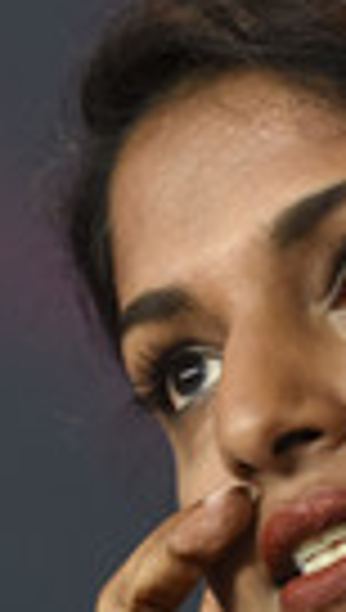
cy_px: 522
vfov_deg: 2.9
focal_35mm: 754
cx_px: -119
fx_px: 12233
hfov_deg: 1.6
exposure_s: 1/320
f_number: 3.2
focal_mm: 145
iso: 640
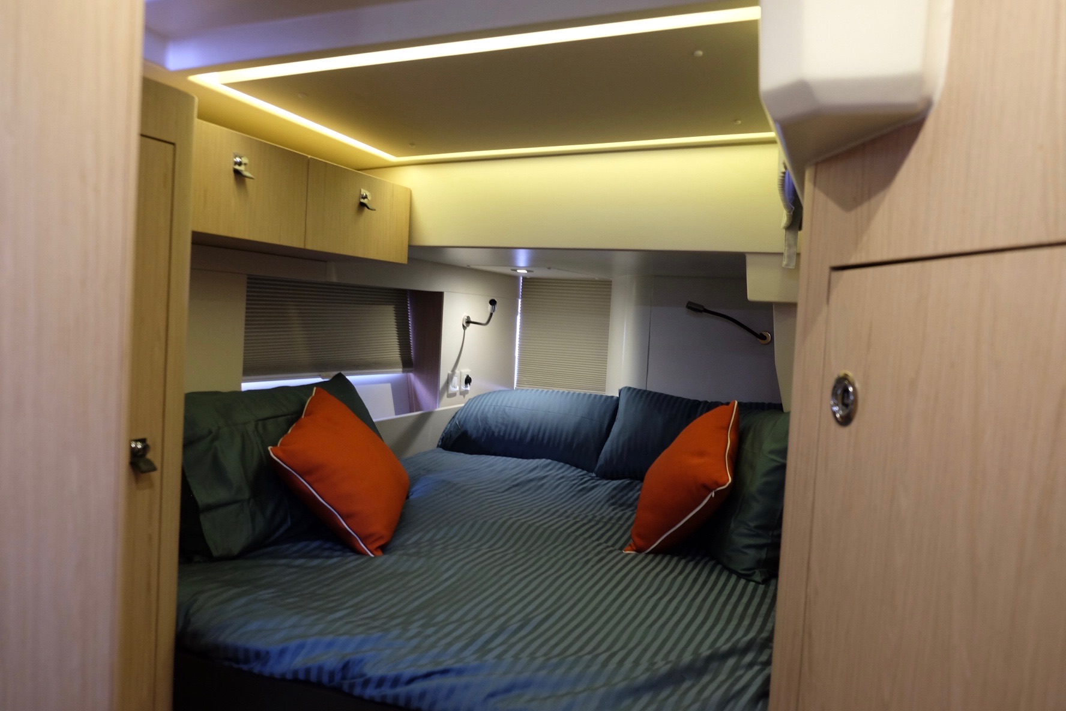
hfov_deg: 67.4
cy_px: 356
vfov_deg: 47.9
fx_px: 799
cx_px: 533
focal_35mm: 27
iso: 800
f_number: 2.8
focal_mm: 18
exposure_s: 1/30
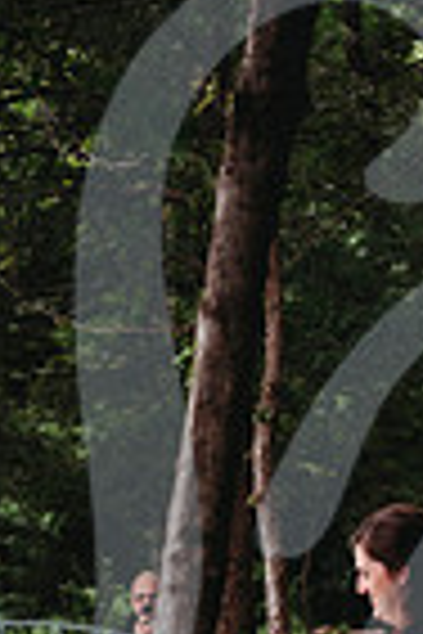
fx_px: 3948
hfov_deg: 6.1
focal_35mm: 224
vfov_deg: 9.1
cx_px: 225
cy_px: 697
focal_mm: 70
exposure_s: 1/160
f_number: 2.8
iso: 400
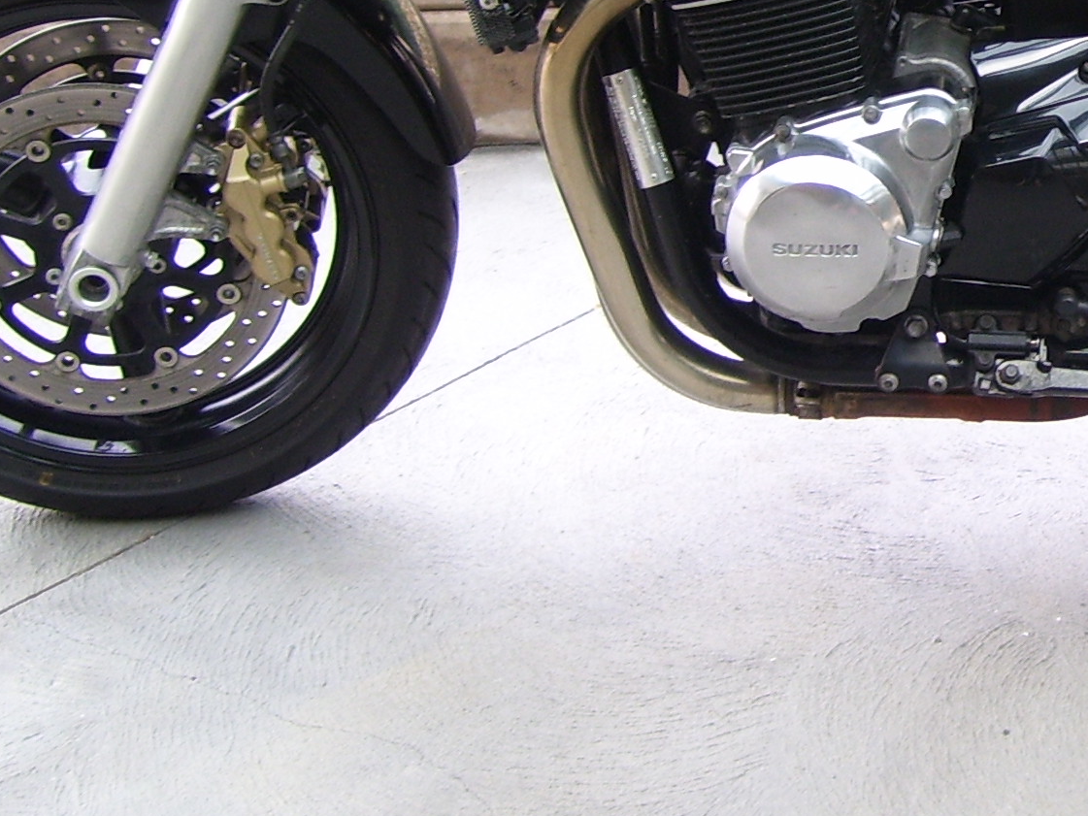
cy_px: 58
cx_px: 1104
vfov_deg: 17.1
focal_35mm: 85
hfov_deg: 22.1
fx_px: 2672
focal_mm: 6
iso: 80
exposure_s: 1/90
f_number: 2.7
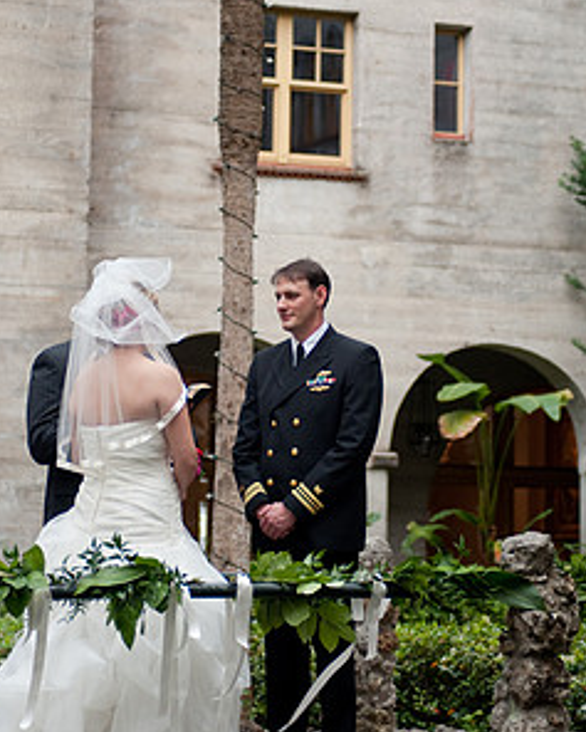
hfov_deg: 14.4
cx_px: 251
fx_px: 2318
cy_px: 386
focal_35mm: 107
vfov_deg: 17.9
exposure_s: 1/160
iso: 400
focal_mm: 75
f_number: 4
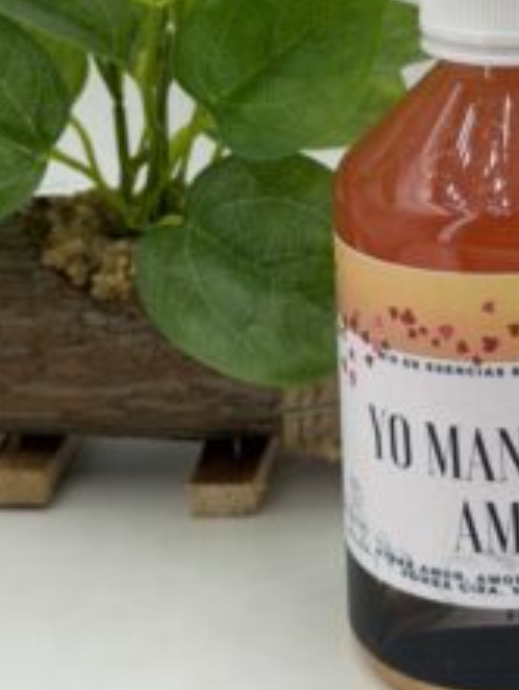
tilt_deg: -16.3
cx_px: 350
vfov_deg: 22.2
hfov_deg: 16.9
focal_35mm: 87
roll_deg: +0.4
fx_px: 1738
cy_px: 153
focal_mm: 6.76
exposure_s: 1/2667
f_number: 1.78
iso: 64
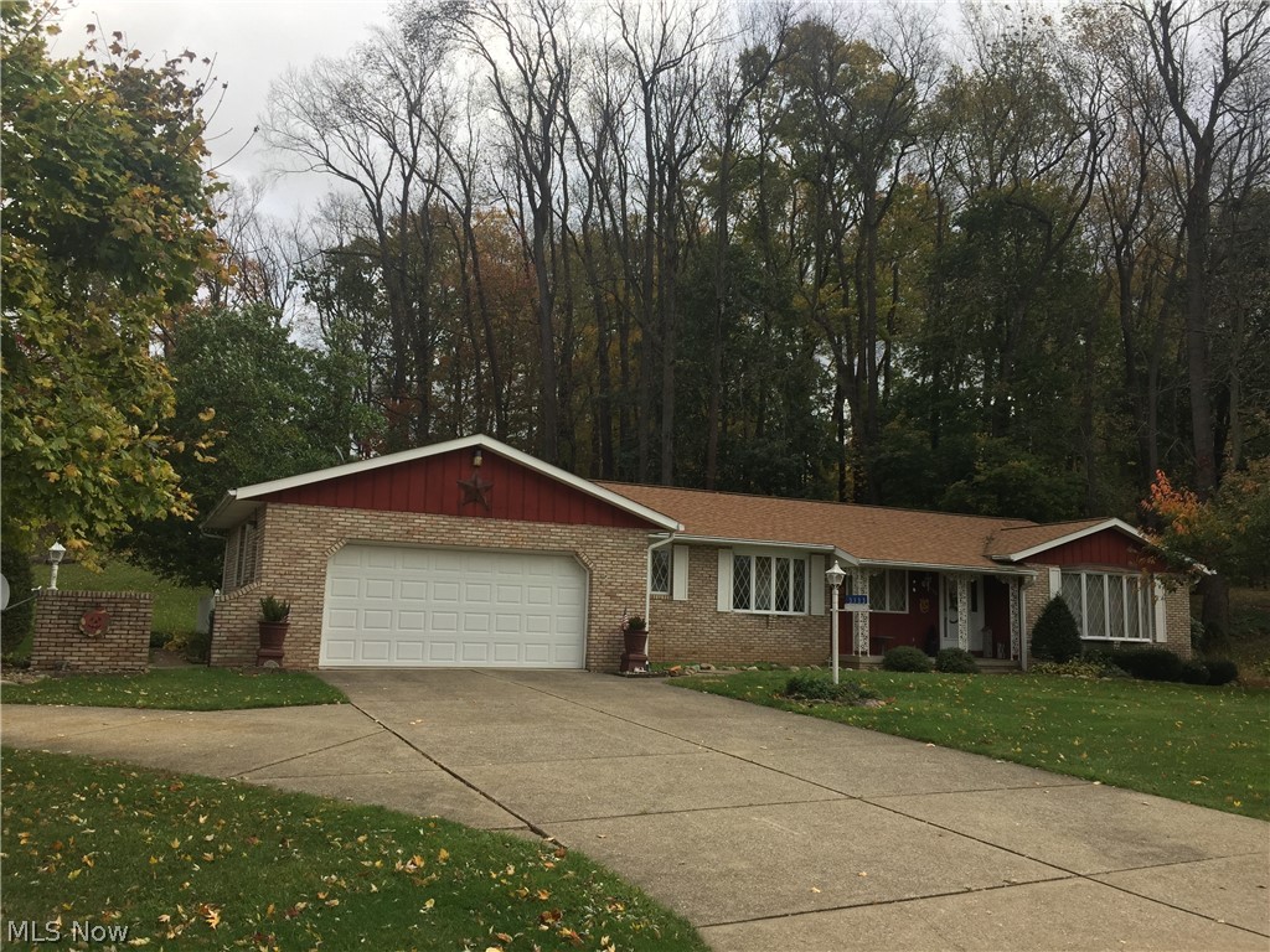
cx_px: 635
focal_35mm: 29
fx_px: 1064
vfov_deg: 48.2
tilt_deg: +8.7
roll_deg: -2.7
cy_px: 476
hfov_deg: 61.7
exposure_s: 1/719
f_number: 2.2
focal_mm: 4.15
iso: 32
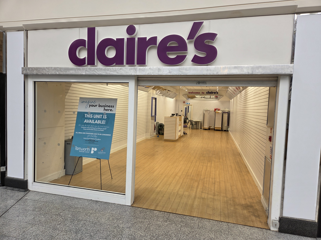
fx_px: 213
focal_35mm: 23
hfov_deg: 73.9
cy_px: 120
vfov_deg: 58.9
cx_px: 160
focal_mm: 5.4
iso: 40
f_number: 1.8
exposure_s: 1/100
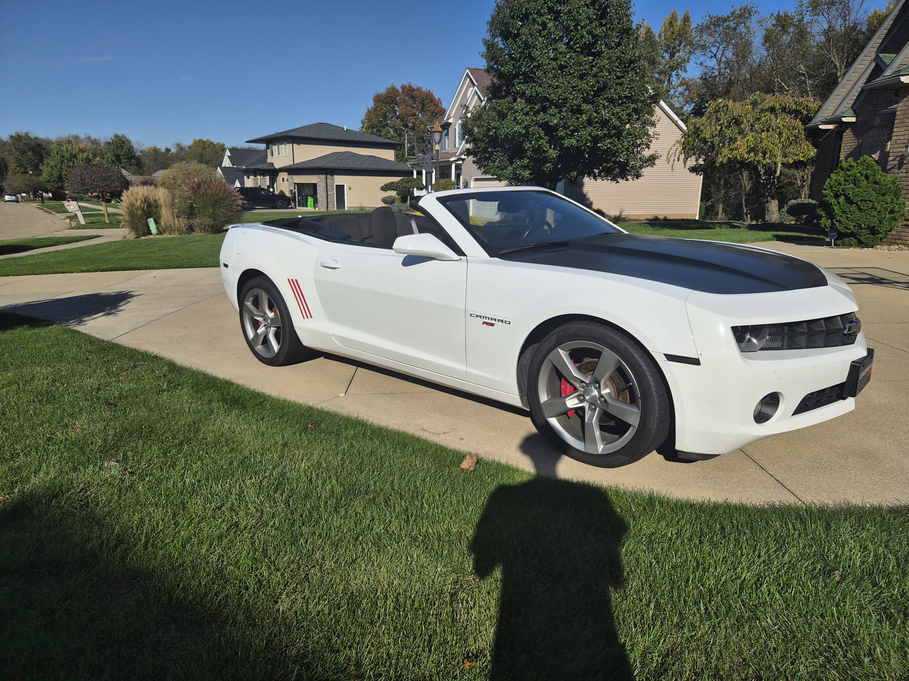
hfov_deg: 73.9
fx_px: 604
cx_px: 454
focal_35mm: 23
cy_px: 340
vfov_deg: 58.9
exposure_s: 1/7696
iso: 50
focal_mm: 5.4
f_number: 1.8
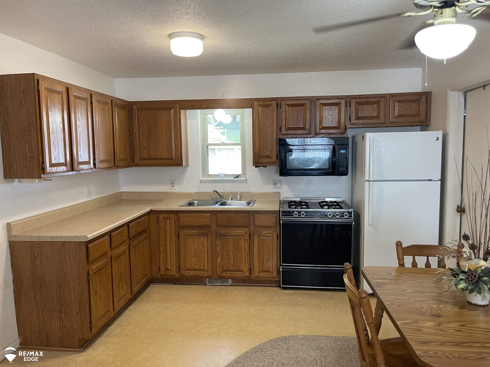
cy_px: 184
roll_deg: +0.0
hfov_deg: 69.4
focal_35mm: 25
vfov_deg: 54.9
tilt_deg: -3.6
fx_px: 354
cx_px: 245
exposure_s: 1/60
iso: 160
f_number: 1.6
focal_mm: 5.1
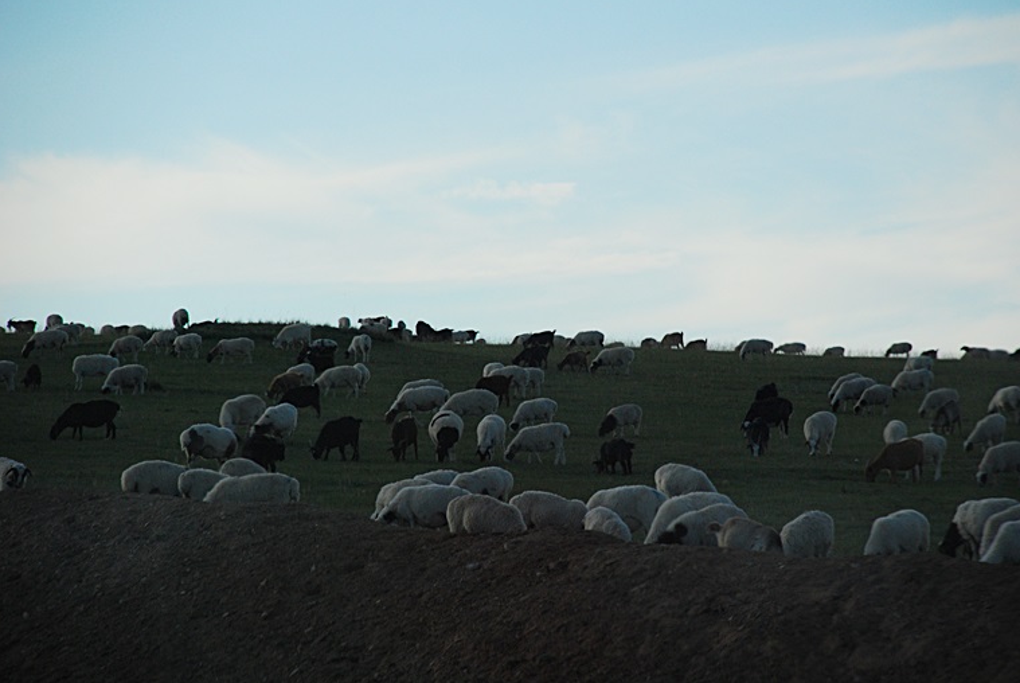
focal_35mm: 214
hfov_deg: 9.6
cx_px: 525
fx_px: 6057
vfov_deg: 6.5
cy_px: 325
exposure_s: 1/1250
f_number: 6.3
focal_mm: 135
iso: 400
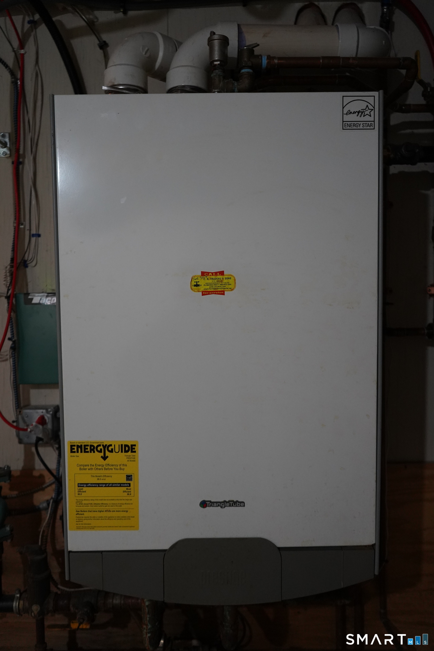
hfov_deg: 46.4
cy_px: 326
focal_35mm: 28
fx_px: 506
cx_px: 217
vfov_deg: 65.5
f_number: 3.5
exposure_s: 1/160
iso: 4000
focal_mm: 28
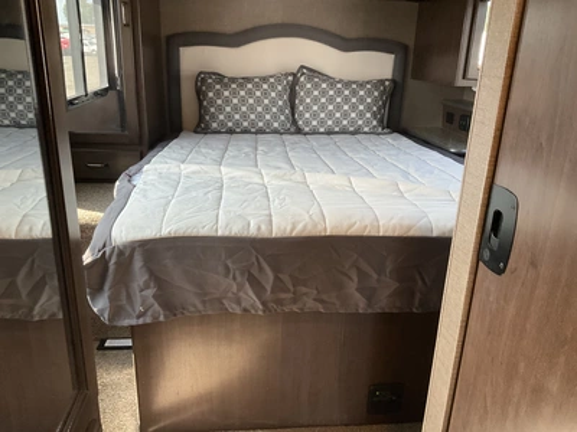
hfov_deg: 61.7
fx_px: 483
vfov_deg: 48.2
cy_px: 216
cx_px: 288
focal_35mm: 29
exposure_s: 1/60
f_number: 1.8
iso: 100
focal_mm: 3
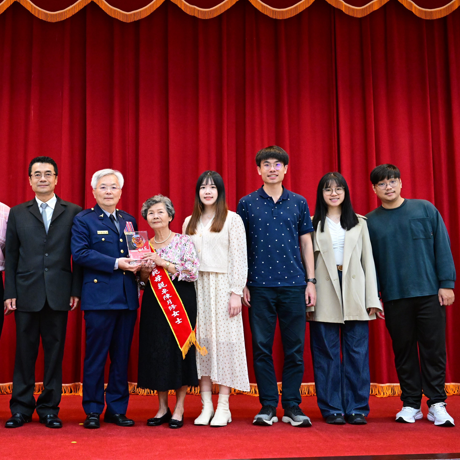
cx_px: 134
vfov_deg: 37.6
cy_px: 230
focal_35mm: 45
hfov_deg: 36.9
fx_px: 677
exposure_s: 1/160
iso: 8000
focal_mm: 35
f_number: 6.3
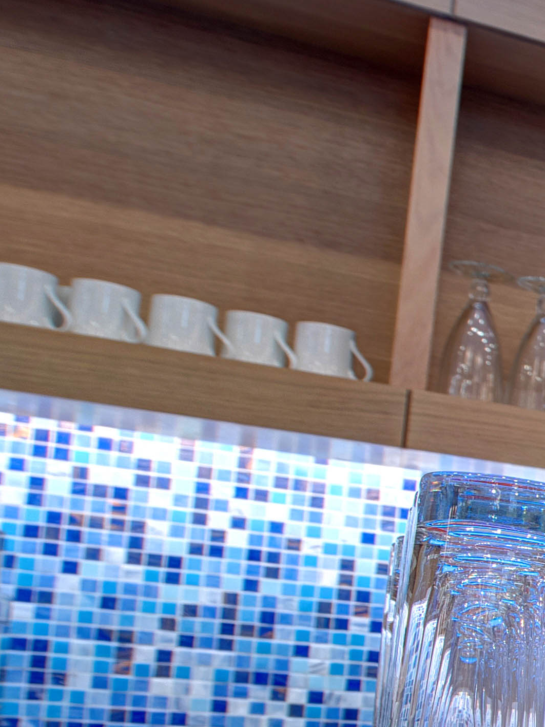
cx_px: 1494
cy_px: 706
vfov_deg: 26.5
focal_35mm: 70
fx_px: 1469
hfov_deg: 12.6
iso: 100
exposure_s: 1/4
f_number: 8
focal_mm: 14
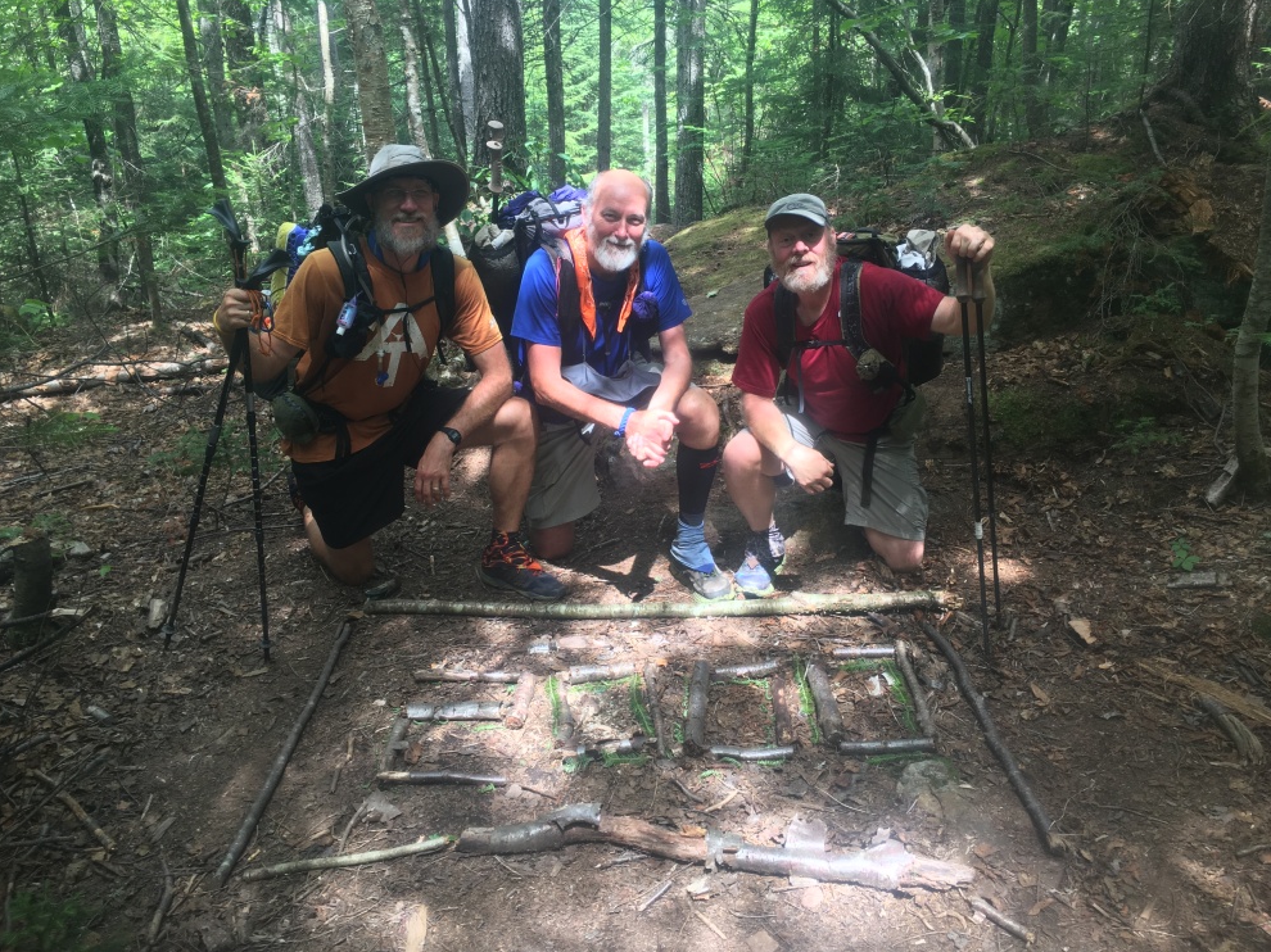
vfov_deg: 46.8
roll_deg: +2.9
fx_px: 1101
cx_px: 634
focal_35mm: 30
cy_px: 461
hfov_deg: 60.0
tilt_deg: -20.6
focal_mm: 4.15
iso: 25
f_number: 2.2
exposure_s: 1/40
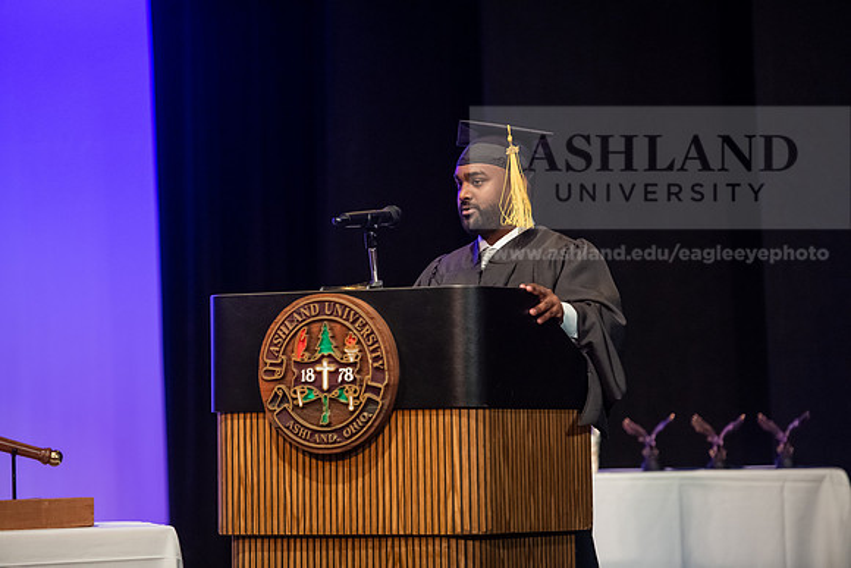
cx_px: 426
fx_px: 3783
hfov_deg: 12.8
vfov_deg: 8.6
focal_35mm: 160
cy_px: 284
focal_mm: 160
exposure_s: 1/200
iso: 4000
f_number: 3.2
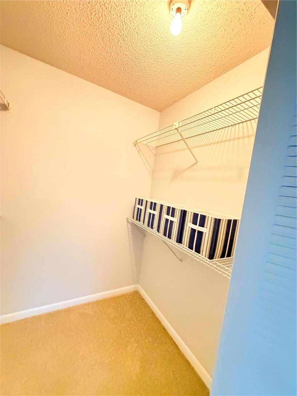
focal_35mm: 14
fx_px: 160
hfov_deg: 85.7
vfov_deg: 102.1
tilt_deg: -1.9
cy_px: 198
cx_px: 148
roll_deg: -8.1
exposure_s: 1/40
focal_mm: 2.22
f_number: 2.2
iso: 1250
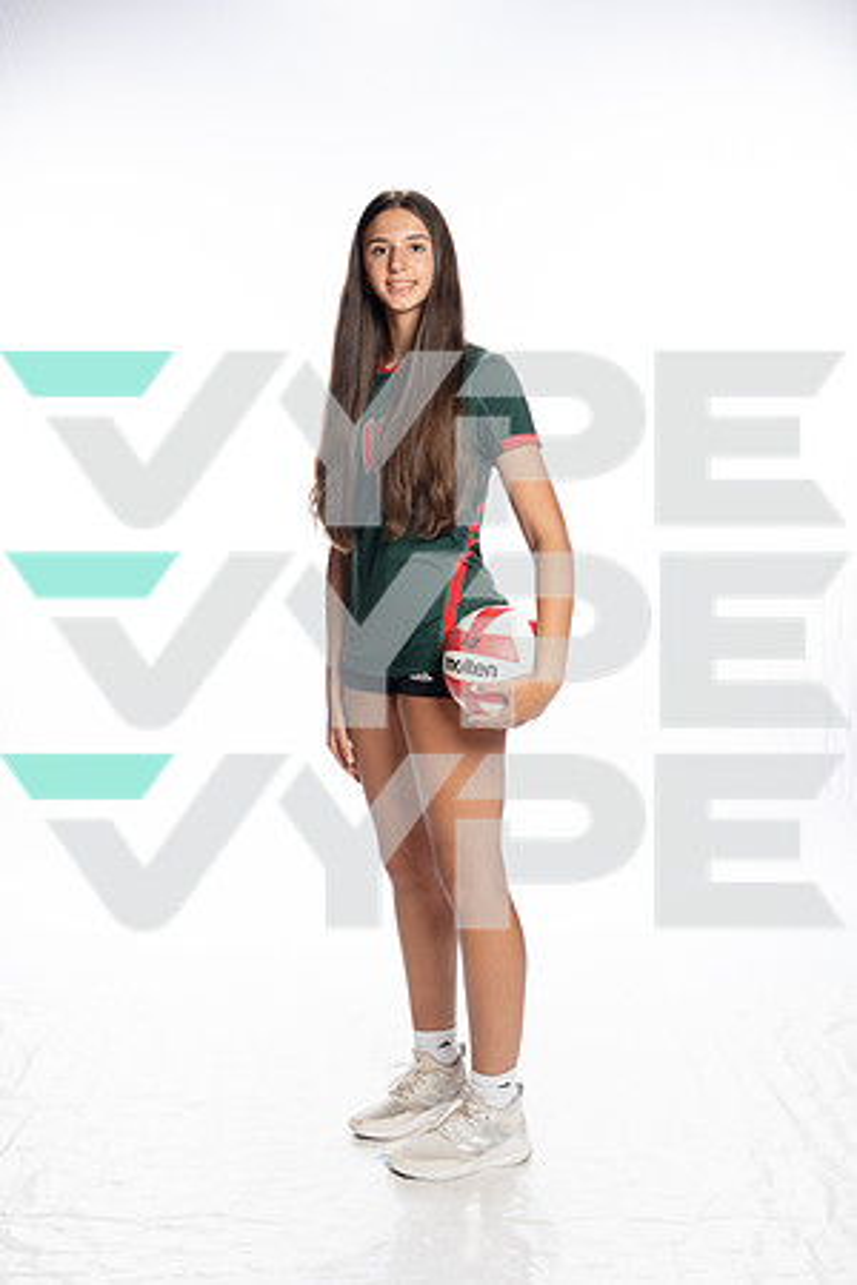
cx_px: 428
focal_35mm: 50
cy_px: 642
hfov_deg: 27.0
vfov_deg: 39.6
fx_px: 1785
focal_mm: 50
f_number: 8
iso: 400
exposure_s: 1/250
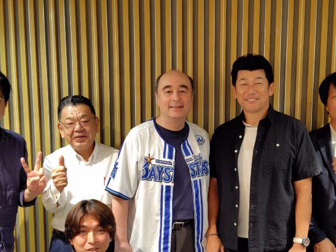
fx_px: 398
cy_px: 183
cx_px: 187
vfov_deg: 34.6
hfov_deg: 45.7
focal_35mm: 41
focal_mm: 5.6
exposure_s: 1/60
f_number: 1.9
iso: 341
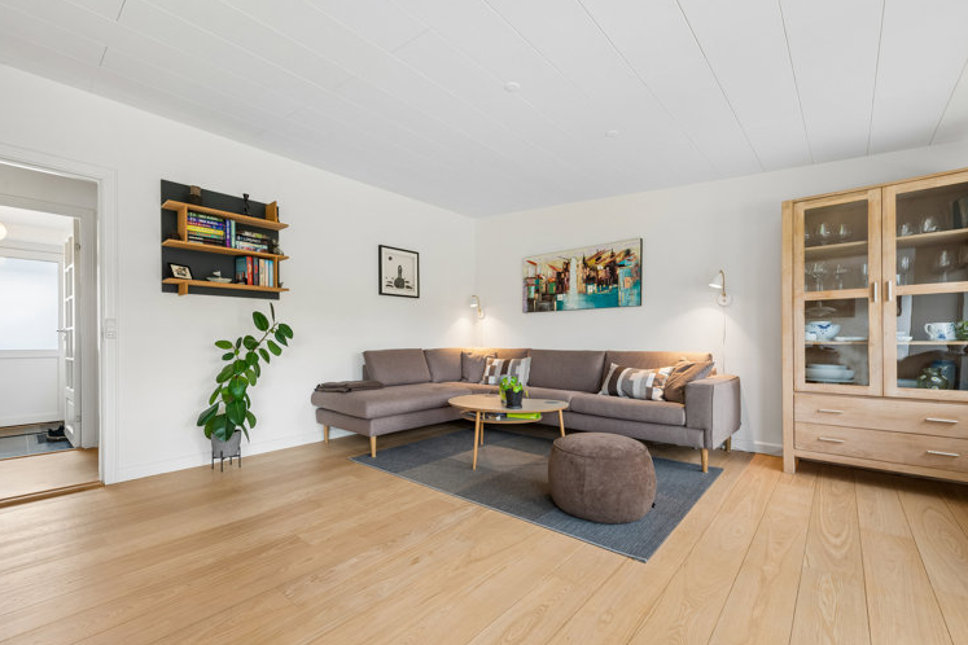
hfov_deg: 100.4
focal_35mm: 15
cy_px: 340
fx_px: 403
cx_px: 481
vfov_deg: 77.3
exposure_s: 1/6
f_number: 9
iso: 250
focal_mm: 14
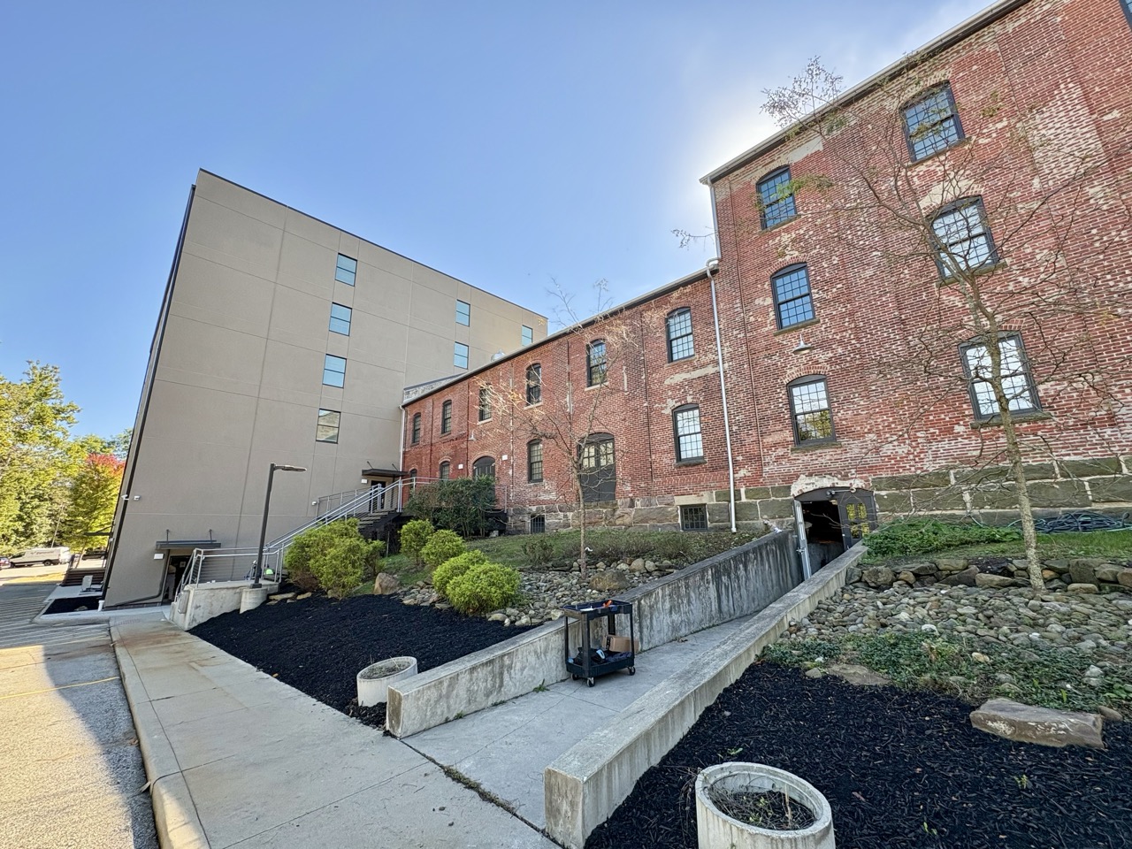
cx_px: 566
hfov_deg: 102.1
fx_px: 458
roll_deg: +1.0
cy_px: 424
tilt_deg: +14.4
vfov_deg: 85.7
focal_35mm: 14
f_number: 2.2
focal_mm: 2.22
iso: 64
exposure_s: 1/301
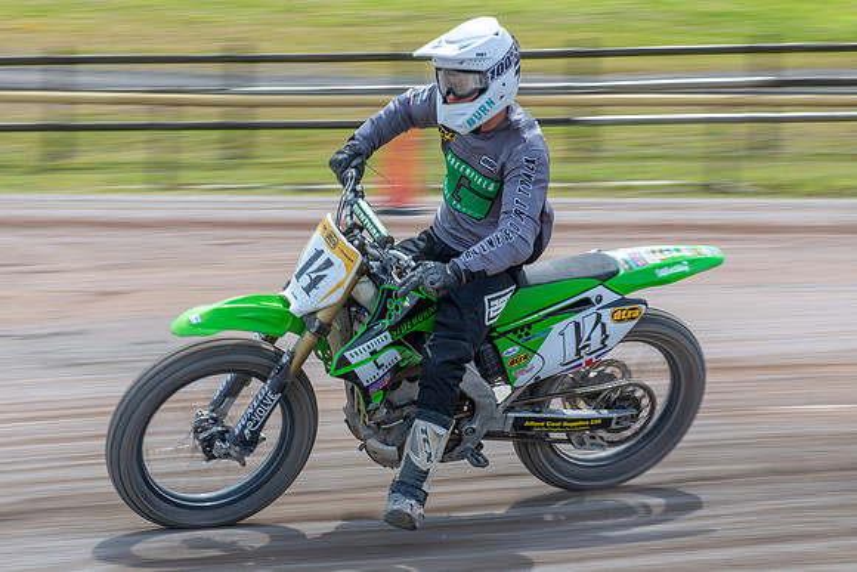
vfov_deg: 10.5
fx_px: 3125
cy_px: 303
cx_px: 321
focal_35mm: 131
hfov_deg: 15.6
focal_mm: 70
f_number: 8
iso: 160
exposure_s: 1/160
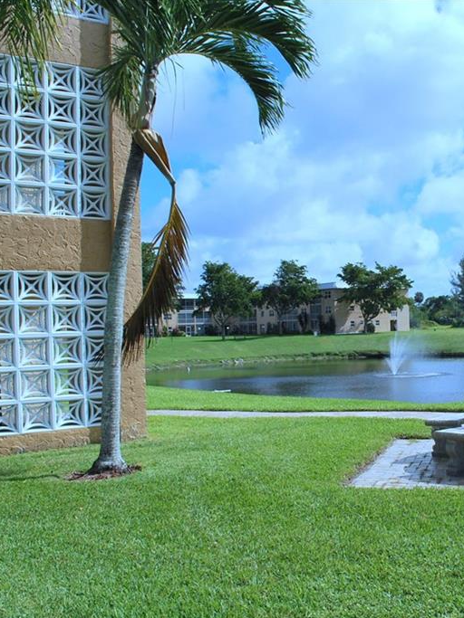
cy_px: 309
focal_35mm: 39
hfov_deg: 35.0
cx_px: 402
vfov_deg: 47.9
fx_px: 697
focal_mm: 18
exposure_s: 1/320
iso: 100
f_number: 9
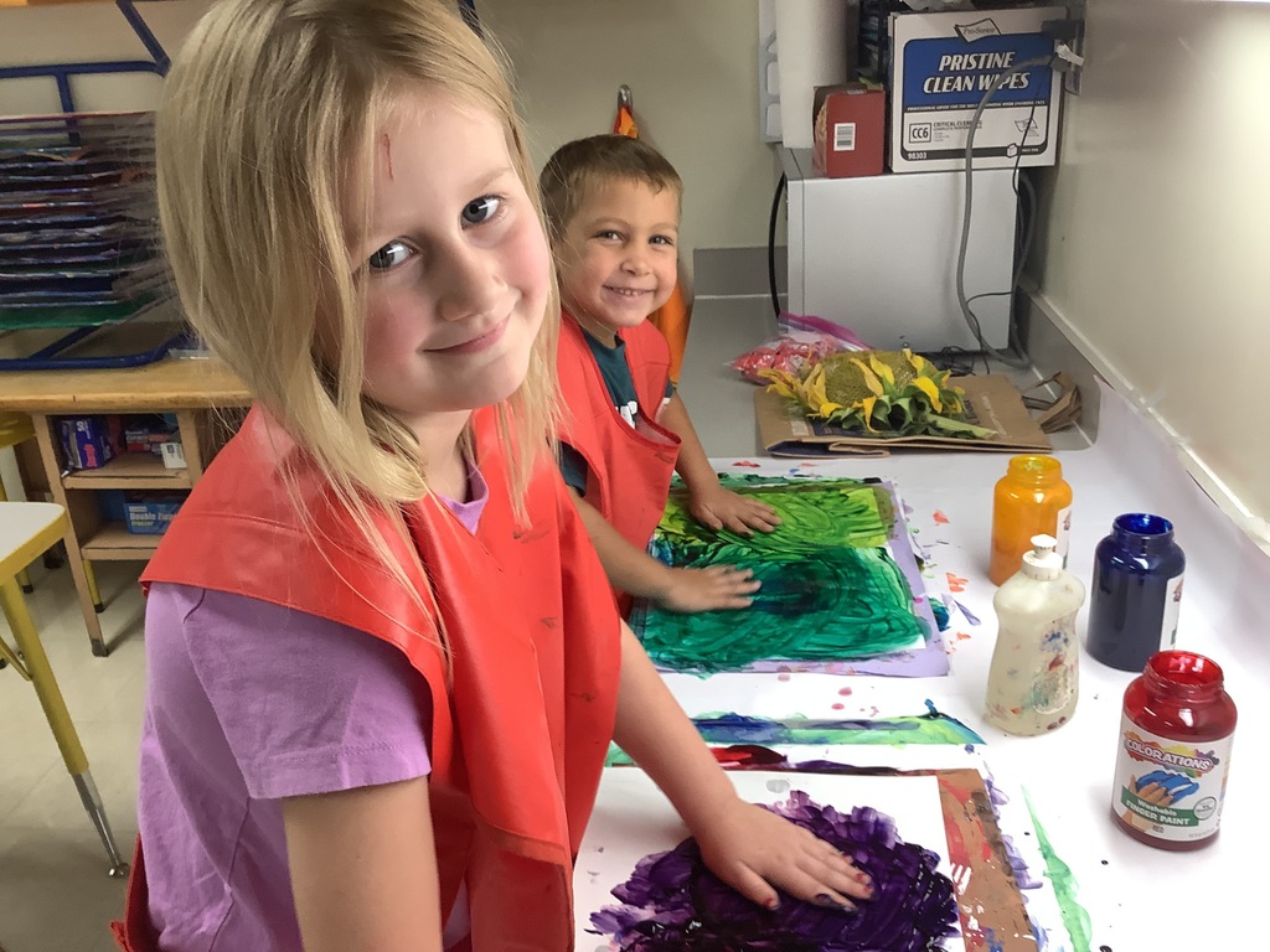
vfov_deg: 45.4
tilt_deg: -21.3
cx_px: 635
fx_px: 1137
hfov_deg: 58.4
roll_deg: +4.5
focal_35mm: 31
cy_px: 476
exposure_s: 1/60
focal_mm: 3.3
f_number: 2.4
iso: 100
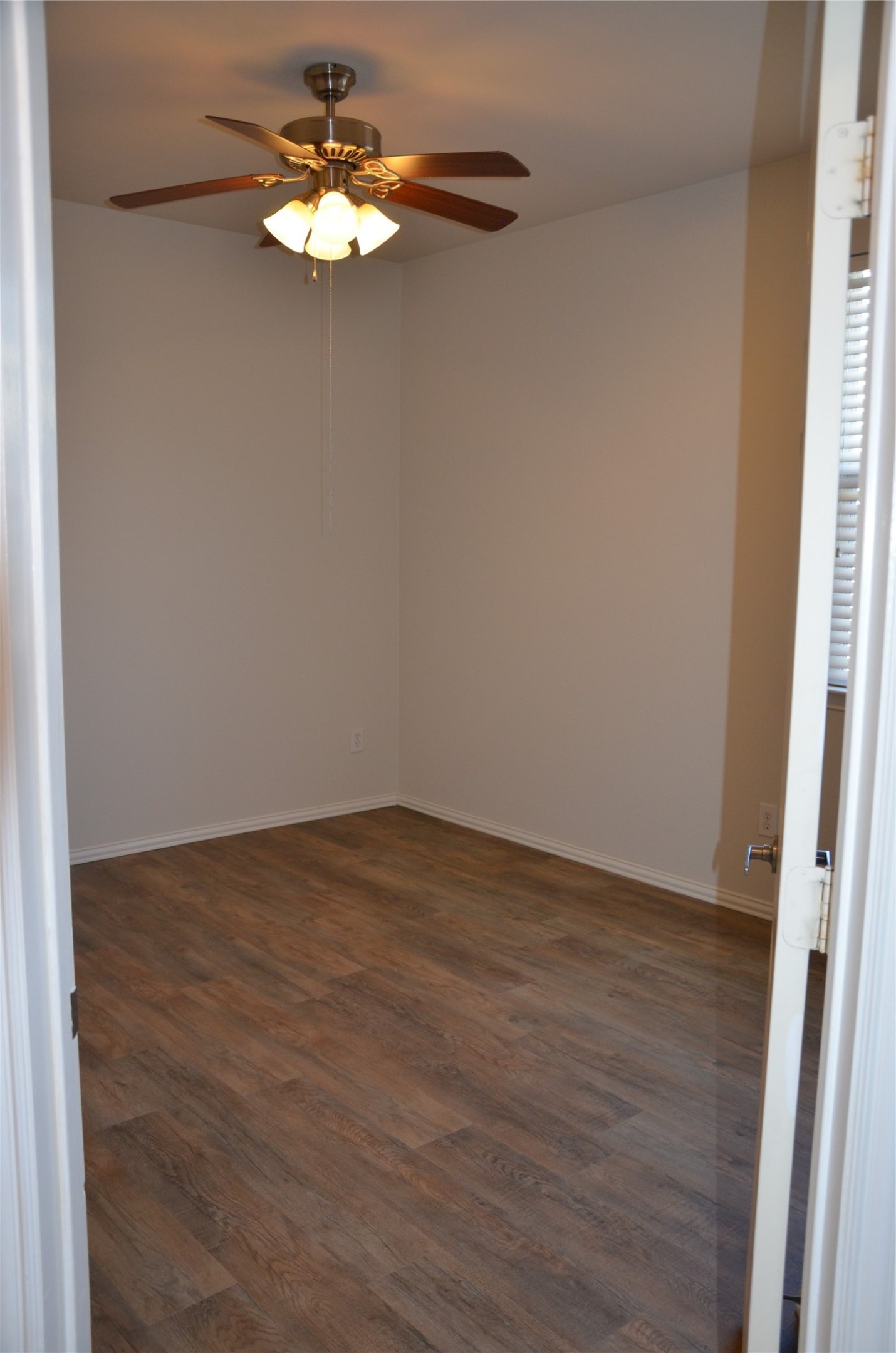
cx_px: 448
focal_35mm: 32
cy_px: 676
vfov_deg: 59.6
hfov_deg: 41.5
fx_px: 1182
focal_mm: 21
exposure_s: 1/60
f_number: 3.8
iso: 400
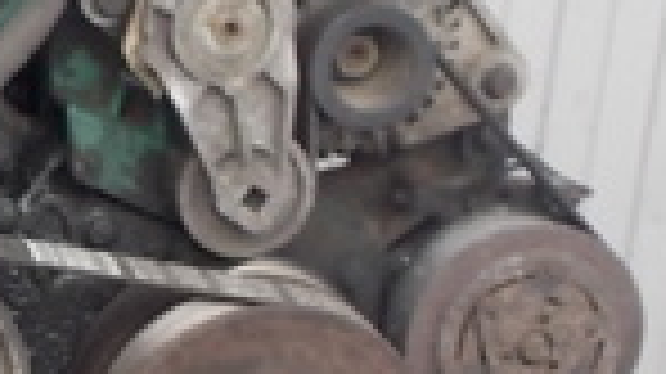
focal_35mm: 137
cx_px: -212
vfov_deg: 8.8
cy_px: 198
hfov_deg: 14.9
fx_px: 2418
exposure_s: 1/25
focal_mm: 4.1
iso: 100
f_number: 3.3
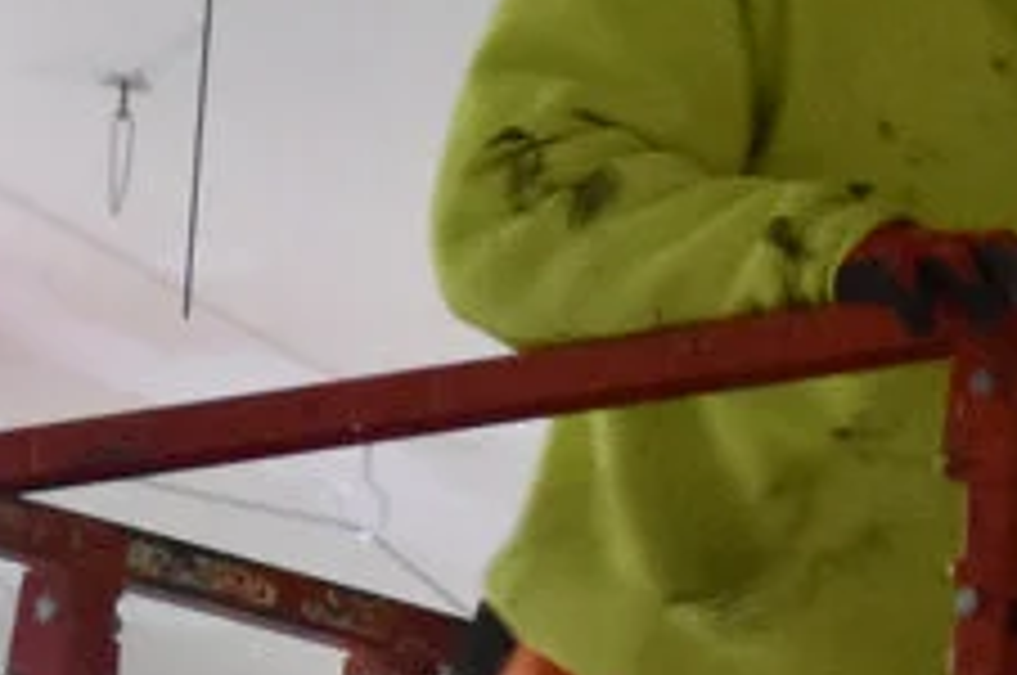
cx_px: 2135
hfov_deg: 3.5
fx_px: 16490
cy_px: 252
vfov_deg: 2.3
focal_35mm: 585
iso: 3600
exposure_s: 1/60
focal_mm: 55
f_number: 4
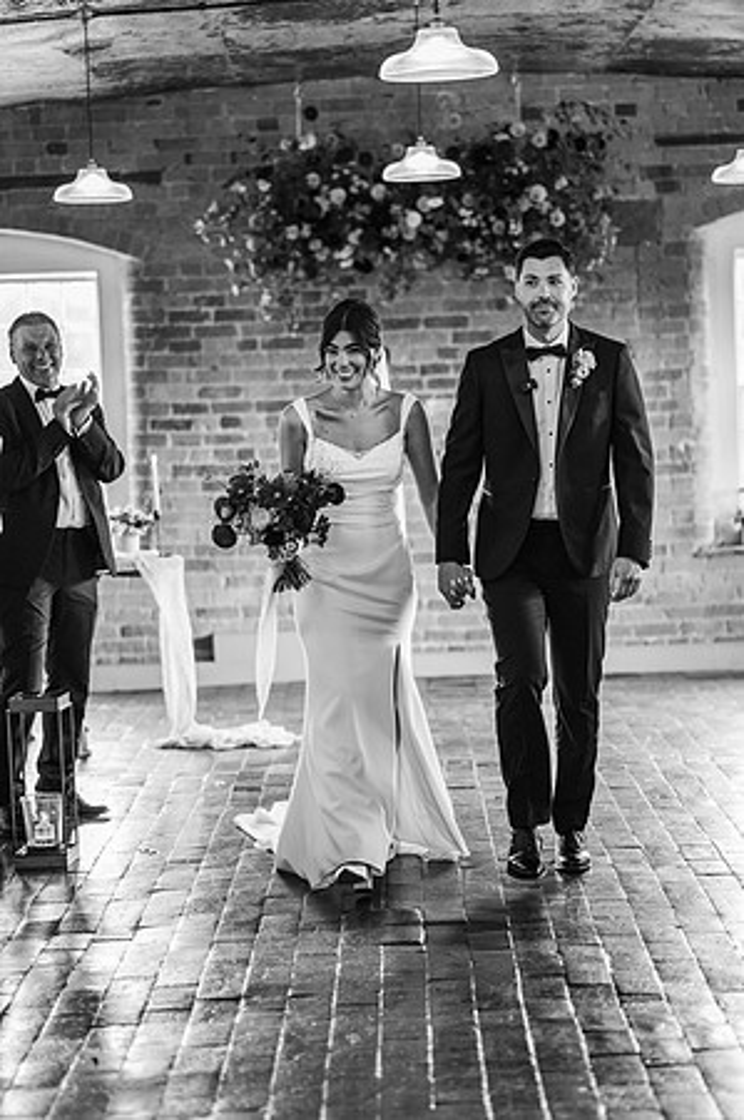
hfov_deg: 16.0
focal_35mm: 85
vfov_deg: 23.9
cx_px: 372
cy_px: 560
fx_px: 2641
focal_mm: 85
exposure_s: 1/200
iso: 1400
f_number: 2
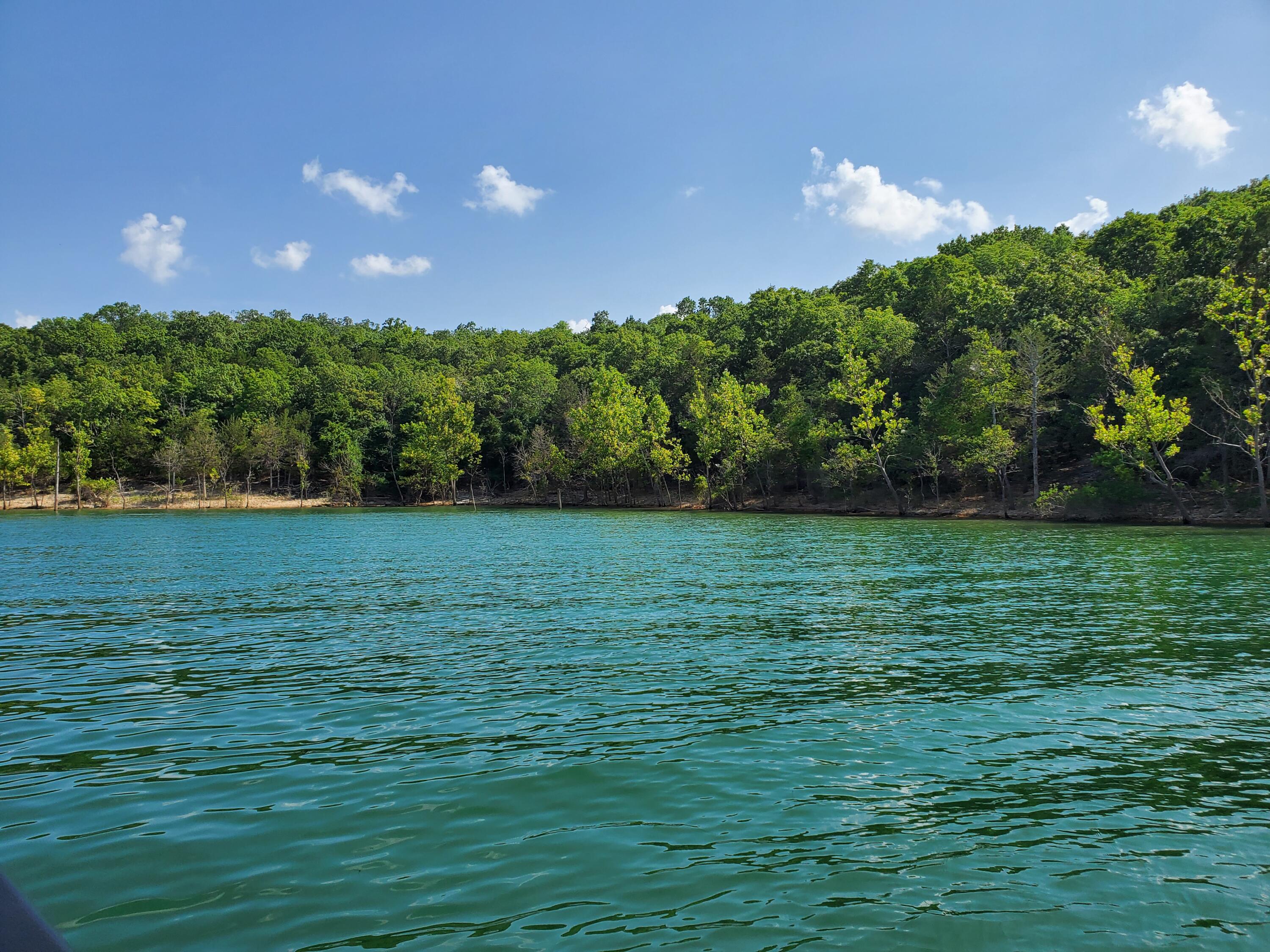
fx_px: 954
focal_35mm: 26
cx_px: 635
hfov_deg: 67.3
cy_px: 476
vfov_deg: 53.1
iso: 50
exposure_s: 1/1605
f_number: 2.4
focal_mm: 4.3
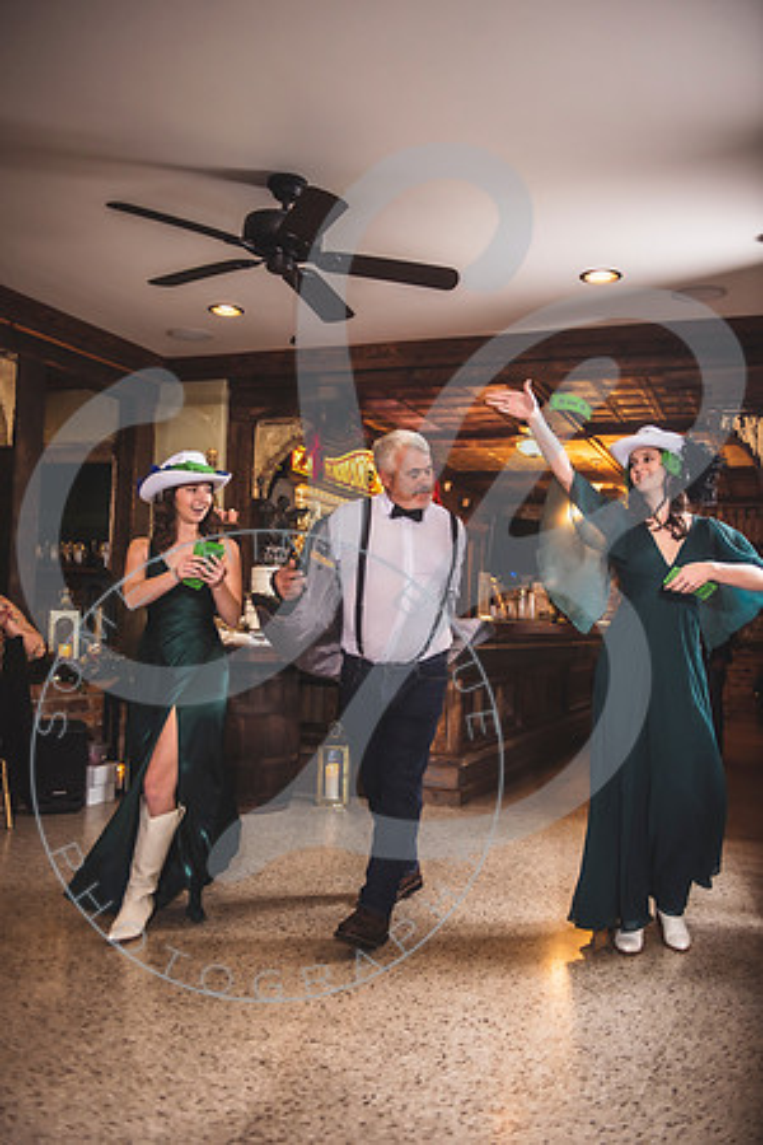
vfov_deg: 58.7
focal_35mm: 32
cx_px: 382
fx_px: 1017
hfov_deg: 41.1
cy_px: 572
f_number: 2.8
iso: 100
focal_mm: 32
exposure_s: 1/100
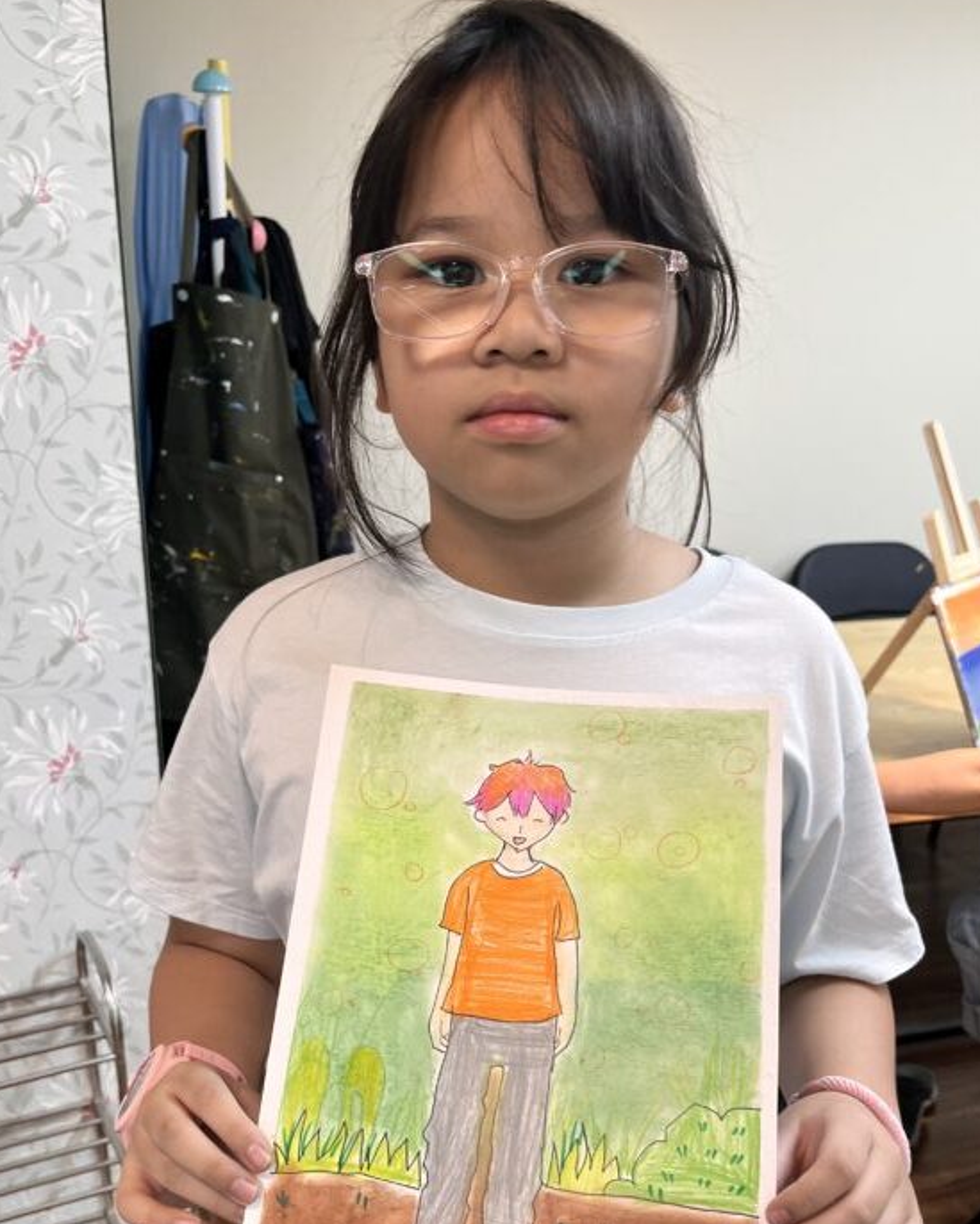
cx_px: 487
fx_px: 1341
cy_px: 783
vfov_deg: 48.5
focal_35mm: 37
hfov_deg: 40.1
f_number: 1.6
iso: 64
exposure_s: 1/100
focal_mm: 5.1
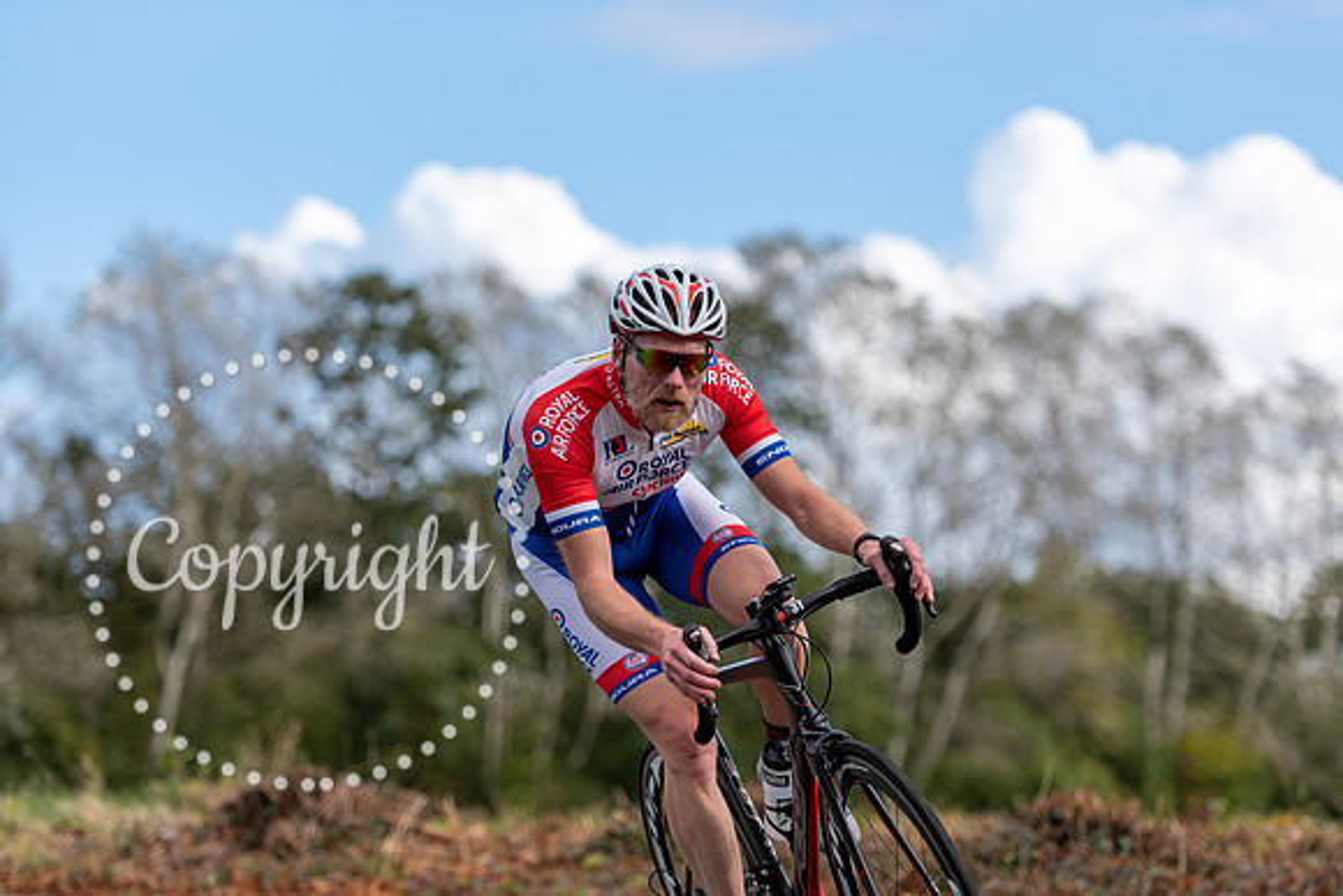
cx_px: 672
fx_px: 4478
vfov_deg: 11.4
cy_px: 448
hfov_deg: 17.1
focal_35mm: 120
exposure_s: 1/2500
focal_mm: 120
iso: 160
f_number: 2.8
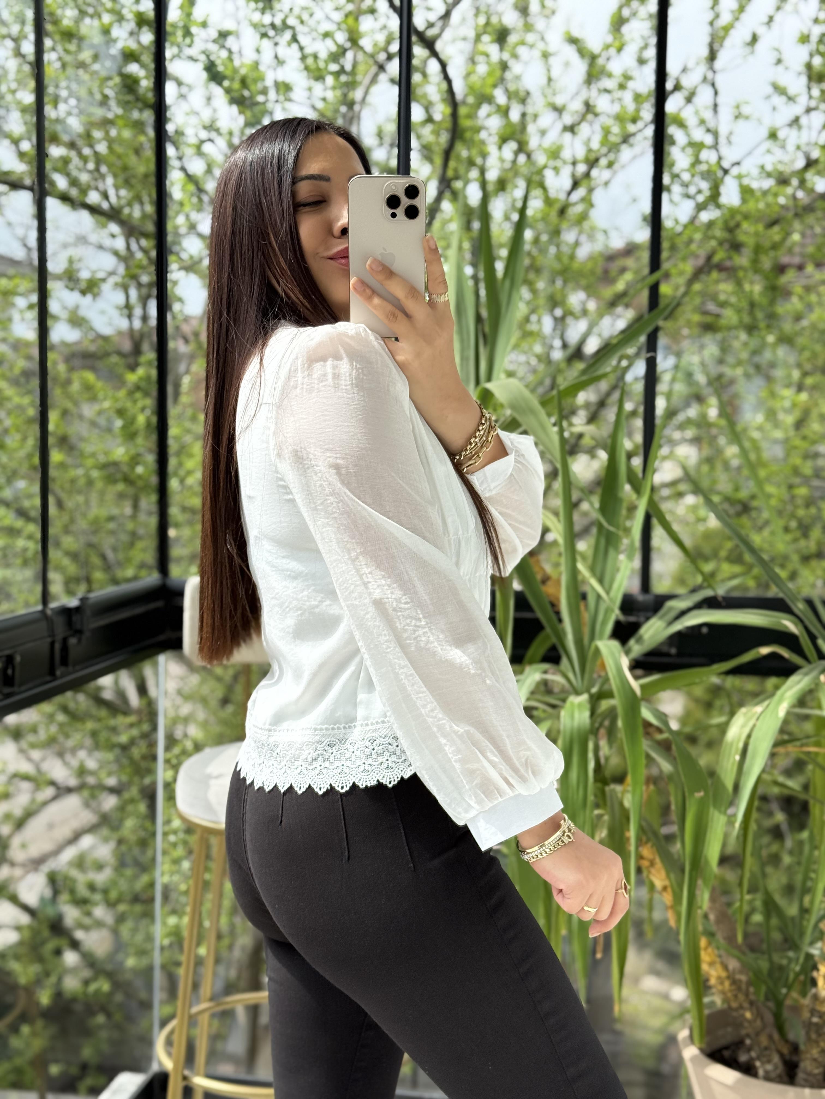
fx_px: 1525
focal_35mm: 48
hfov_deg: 30.3
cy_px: 550
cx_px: 412
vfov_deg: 39.7
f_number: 1.78
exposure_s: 1/1070
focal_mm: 6.76
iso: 80
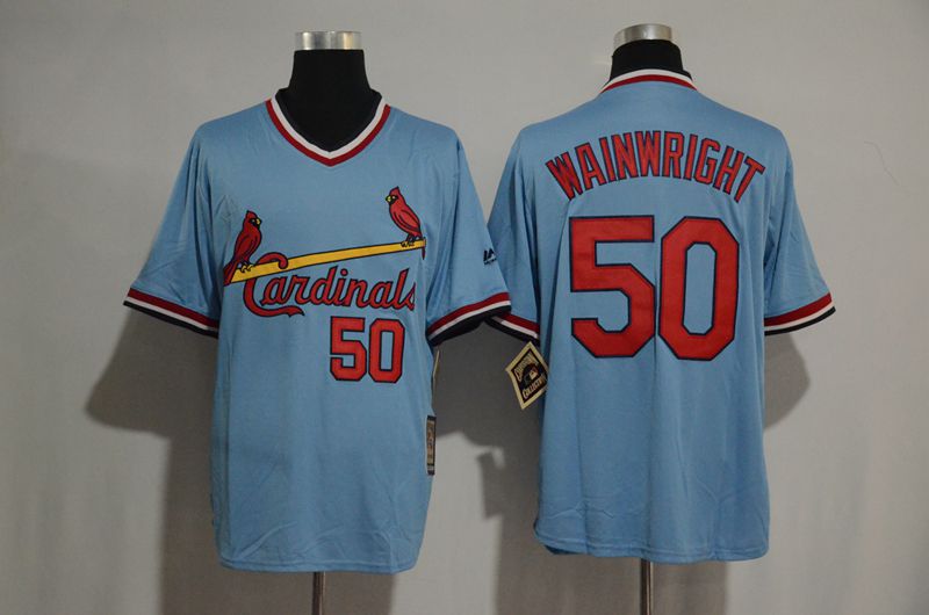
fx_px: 1623
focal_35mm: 63
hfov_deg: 32.0
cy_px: 308
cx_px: 464
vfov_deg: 21.5
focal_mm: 42
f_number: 4.5
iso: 4000
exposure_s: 1/80
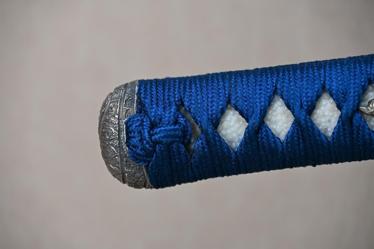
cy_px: 125
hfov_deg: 11.8
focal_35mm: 175
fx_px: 1813
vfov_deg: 7.9
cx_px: 186
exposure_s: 1/3
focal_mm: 115
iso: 125
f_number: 6
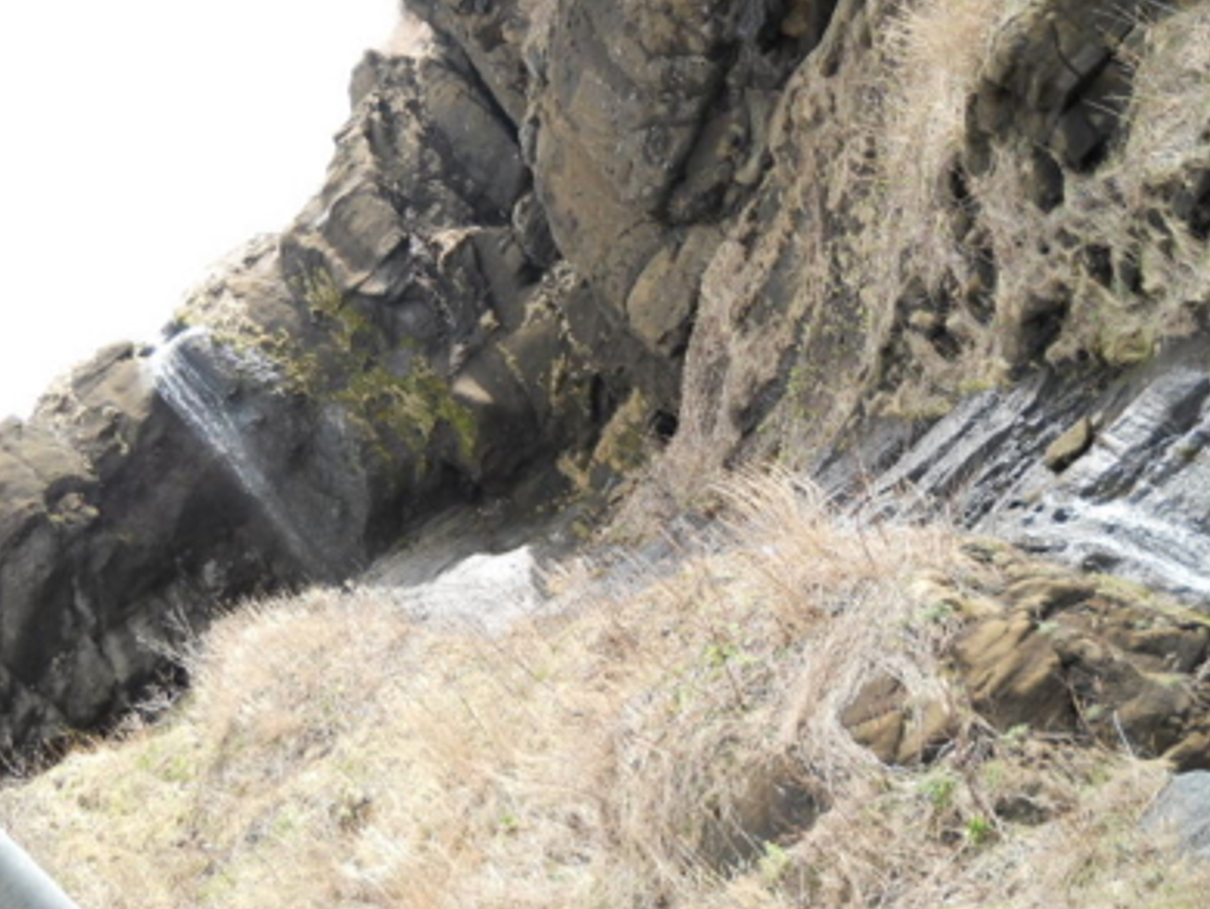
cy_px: 456
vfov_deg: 34.4
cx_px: 602
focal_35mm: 42
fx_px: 1469
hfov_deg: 44.8
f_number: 3.1
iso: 80
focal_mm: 6.72
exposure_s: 1/250
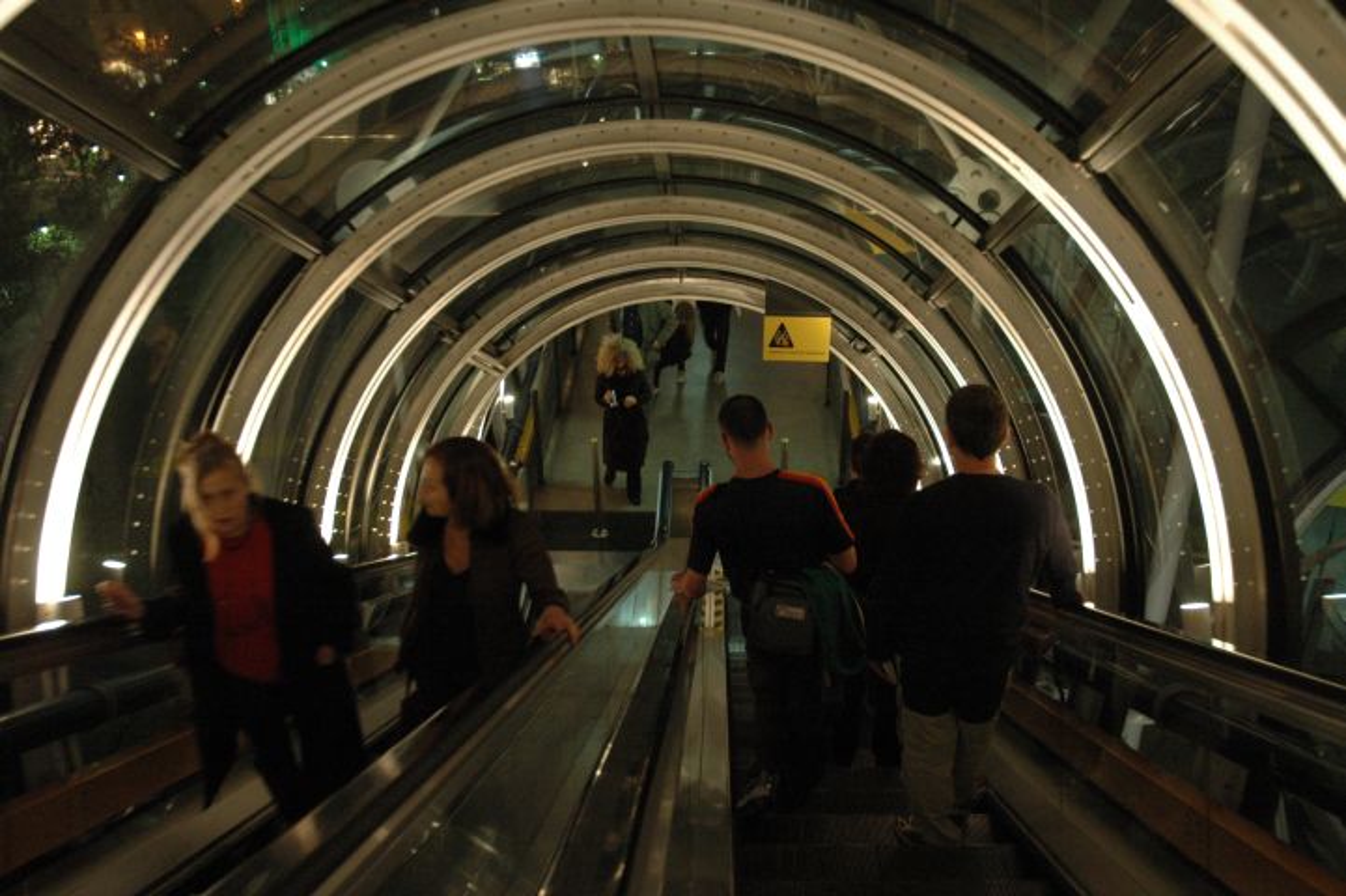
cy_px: 448
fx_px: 1345
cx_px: 673
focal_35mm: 36
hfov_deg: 53.2
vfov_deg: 36.8
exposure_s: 1/15
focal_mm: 24
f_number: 4
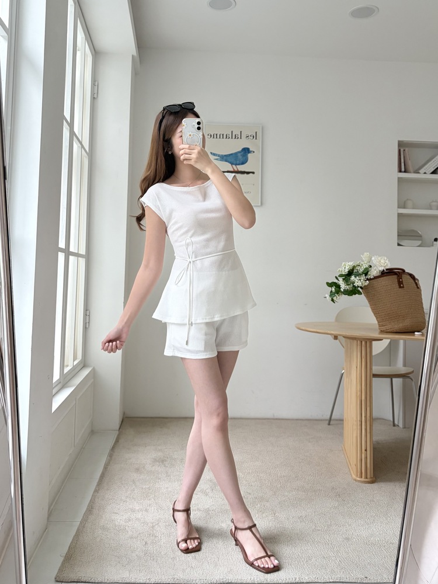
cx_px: 219
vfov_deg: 67.3
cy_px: 292
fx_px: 439
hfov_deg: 53.1
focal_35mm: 26
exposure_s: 1/60
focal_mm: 5.96
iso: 160
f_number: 1.6
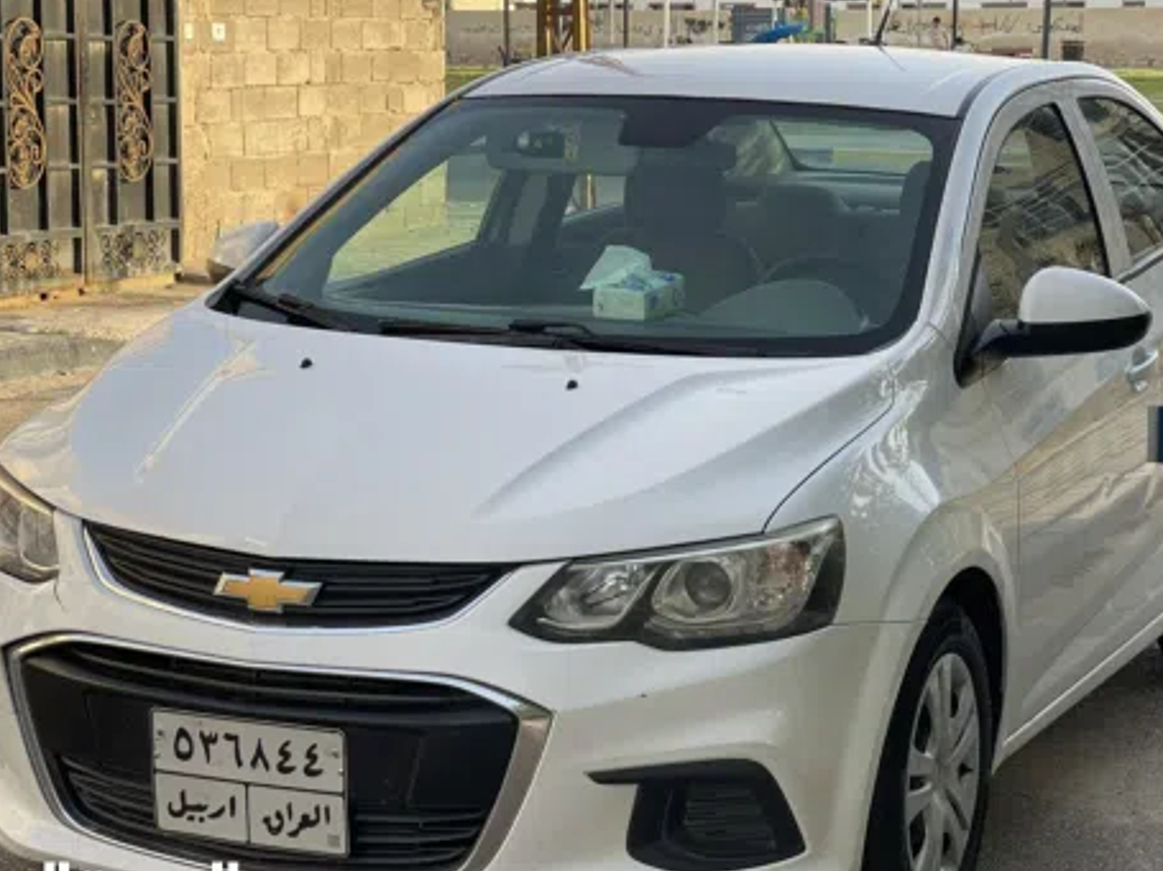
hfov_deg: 21.8
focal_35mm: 90
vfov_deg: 16.4
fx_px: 3023
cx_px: 624
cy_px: 493
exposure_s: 1/122
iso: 20
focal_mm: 7.5
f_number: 2.2
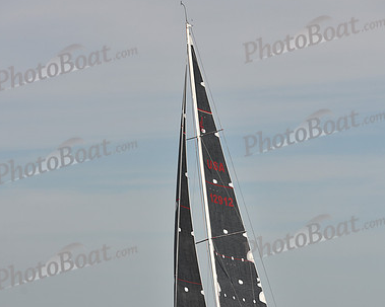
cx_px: 190
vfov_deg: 8.3
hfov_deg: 10.3
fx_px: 2130
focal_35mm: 187
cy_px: 198
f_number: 5.6
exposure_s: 1/1250
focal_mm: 130
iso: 250
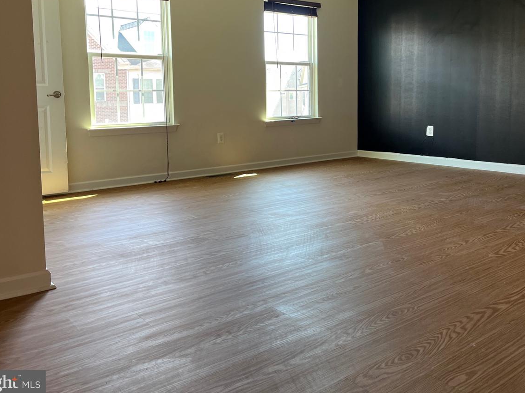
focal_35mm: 33
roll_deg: +0.7
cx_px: 297
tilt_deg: -3.8
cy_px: 147
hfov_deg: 55.2
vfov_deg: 42.6
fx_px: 500
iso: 80
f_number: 1.6
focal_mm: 5.1
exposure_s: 1/60
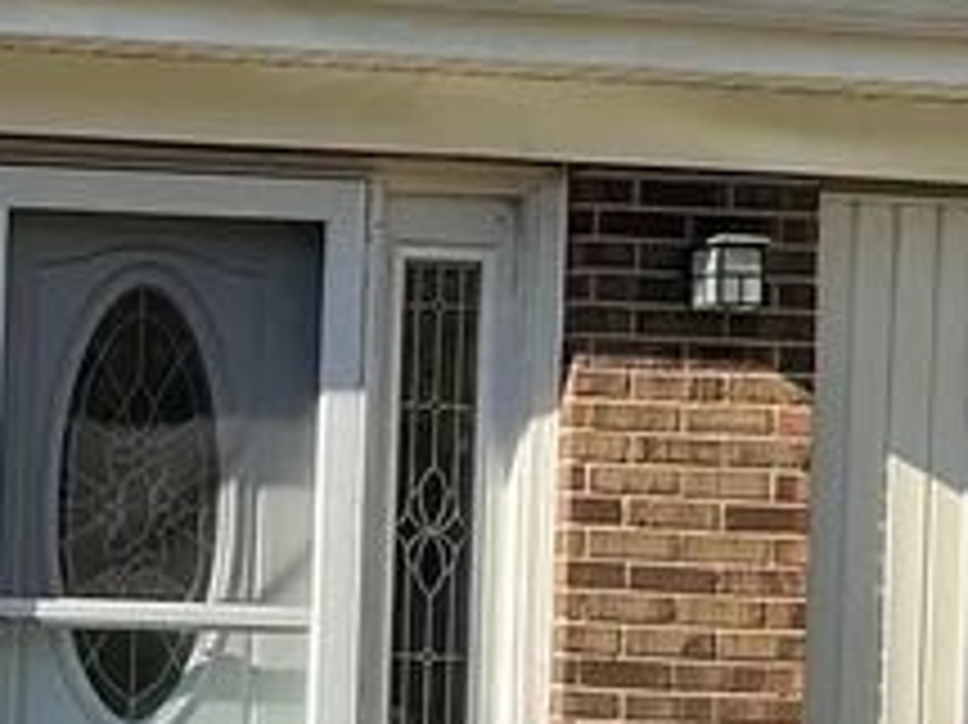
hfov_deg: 13.4
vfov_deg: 10.6
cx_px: -527
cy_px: 720
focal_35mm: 138
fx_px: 3857
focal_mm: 3
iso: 16
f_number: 1.8
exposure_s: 1/944
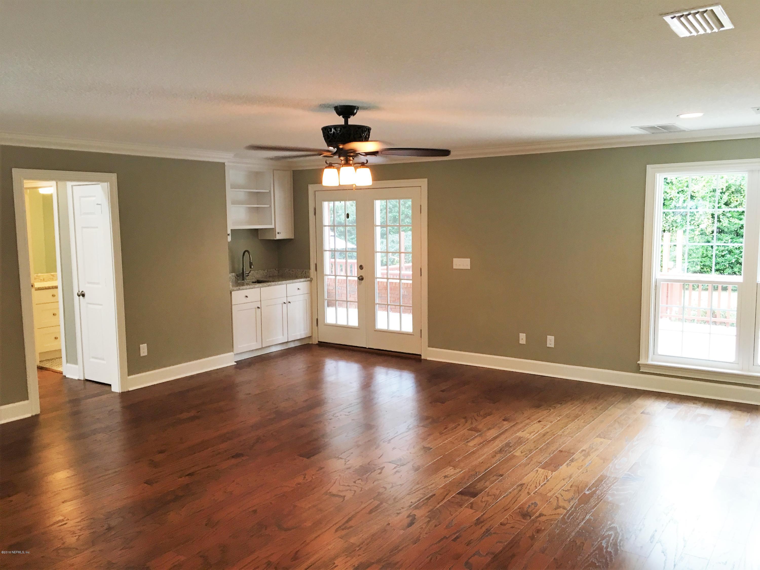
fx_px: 637
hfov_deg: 61.7
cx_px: 380
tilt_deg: -5.9
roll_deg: -0.2
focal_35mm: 29
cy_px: 285
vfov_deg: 48.2
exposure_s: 1/30
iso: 64
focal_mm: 4.15
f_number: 2.2
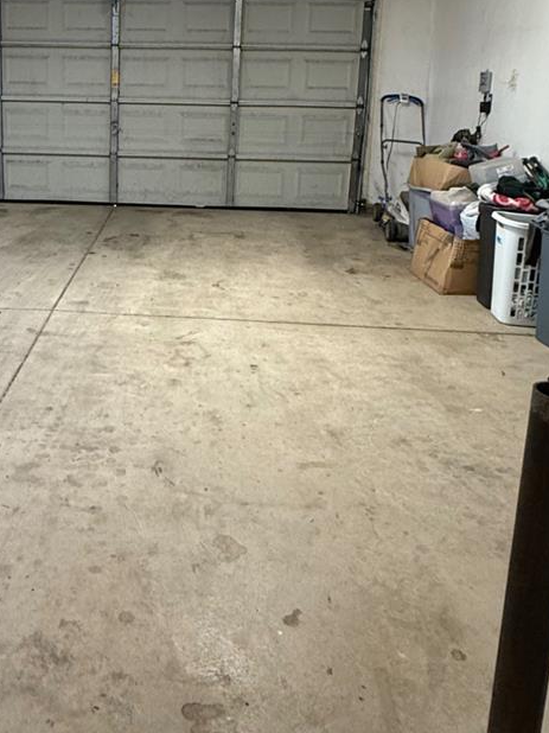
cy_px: 218
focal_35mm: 34
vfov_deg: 52.4
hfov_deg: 40.4
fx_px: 719
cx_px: 129
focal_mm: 2.22
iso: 400
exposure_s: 1/60
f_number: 2.2
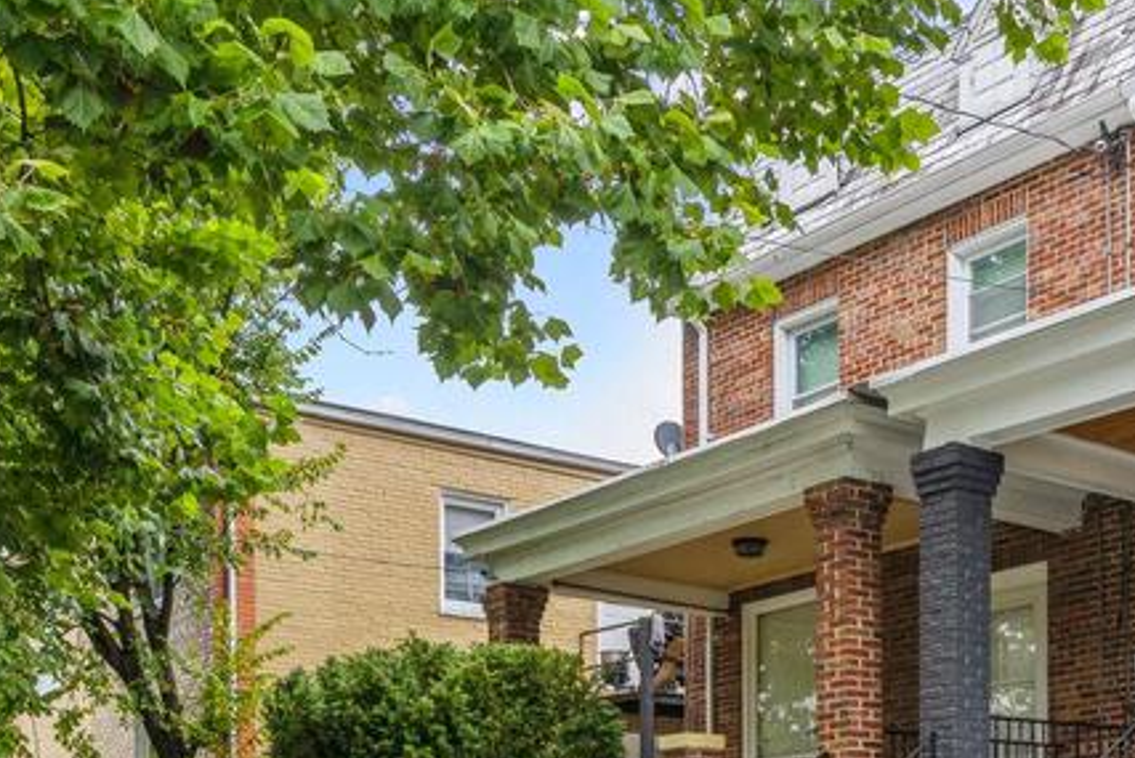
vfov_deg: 27.9
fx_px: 1514
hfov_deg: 39.2
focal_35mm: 48
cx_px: 941
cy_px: 525
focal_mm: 20
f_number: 9
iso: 200
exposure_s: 1/80
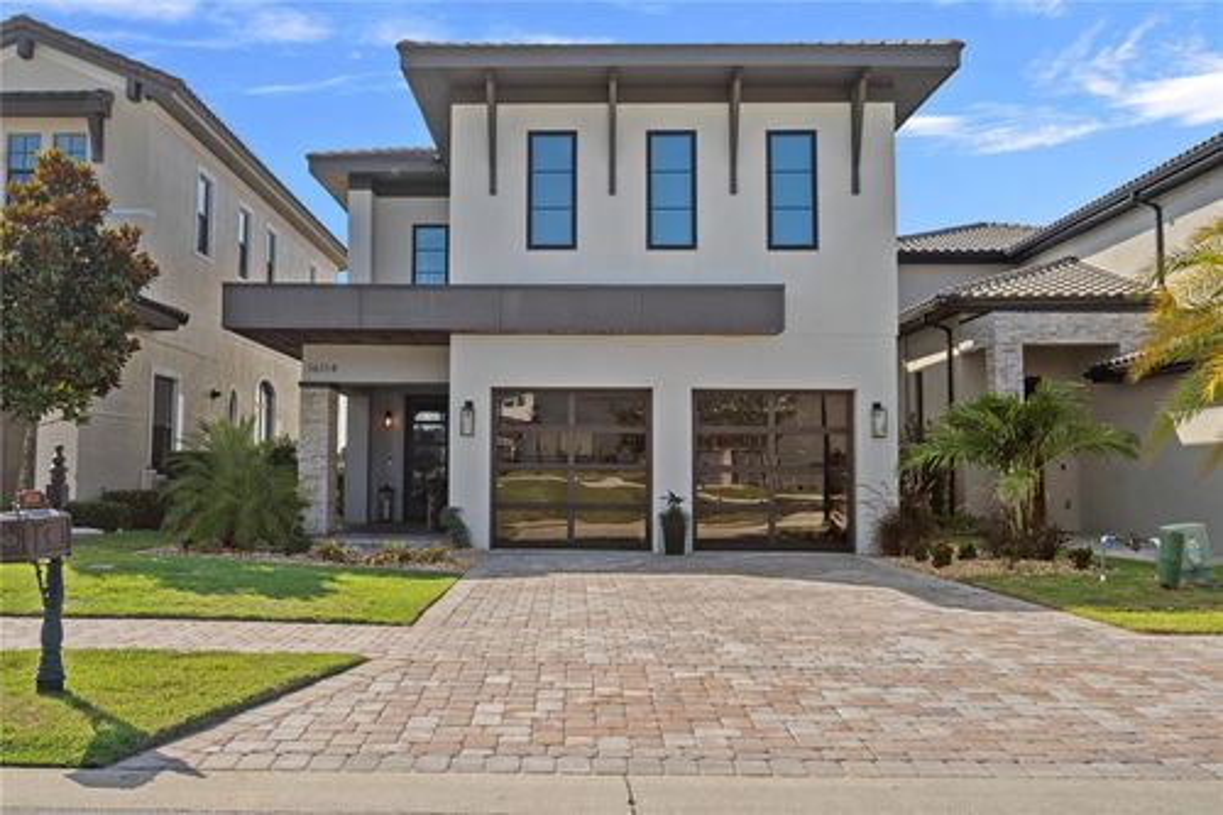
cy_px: 408
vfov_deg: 42.3
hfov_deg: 60.3
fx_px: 1053
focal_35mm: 31
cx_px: 612
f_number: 6.3
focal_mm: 31
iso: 800
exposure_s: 1/1600
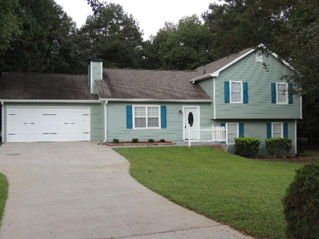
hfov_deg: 46.8
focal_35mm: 40
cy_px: 120
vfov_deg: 36.0
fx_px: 369
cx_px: 160
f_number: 3.3
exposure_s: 1/200
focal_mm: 7.1
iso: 100
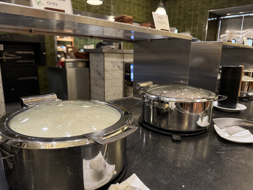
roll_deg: -1.1
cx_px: 126
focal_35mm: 24
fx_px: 175
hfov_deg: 71.6
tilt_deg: -12.0
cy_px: 95
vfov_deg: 56.8
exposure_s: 1/60
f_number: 1.78
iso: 640
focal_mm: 6.76
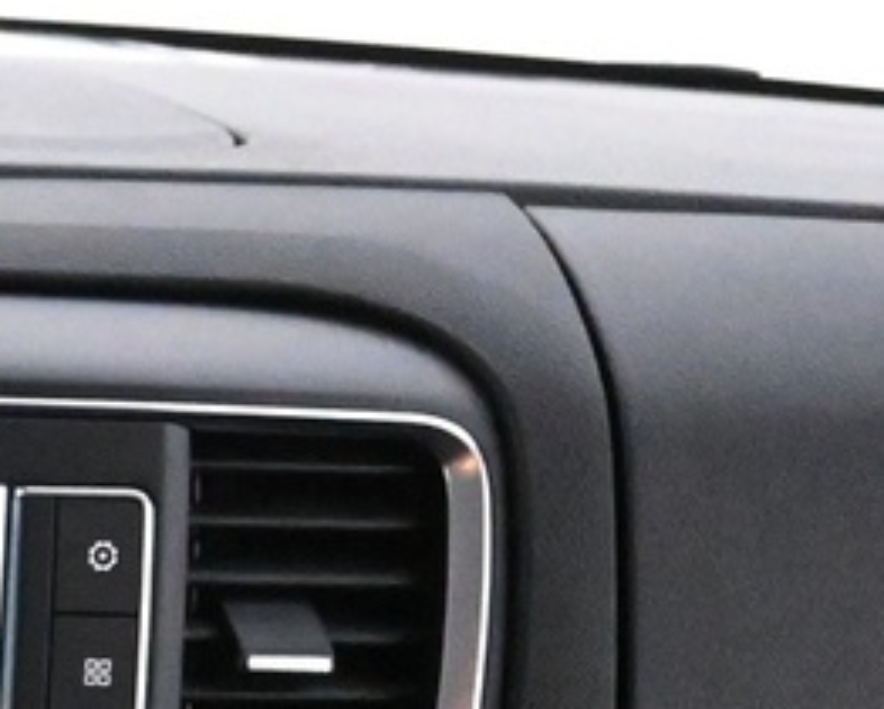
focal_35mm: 174
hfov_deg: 9.6
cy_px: 1104
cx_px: -1363
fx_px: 4556
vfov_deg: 8.7
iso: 10000
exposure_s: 1/60
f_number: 3.8
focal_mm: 20
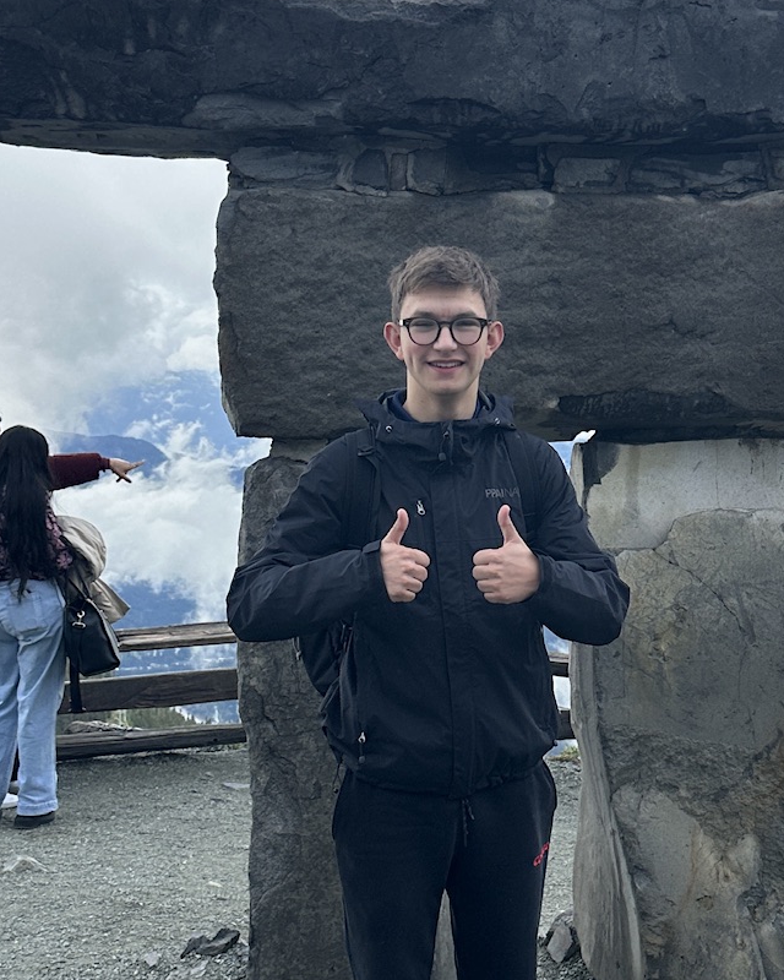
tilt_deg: -7.6
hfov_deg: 25.2
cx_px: 544
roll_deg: -1.7
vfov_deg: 31.3
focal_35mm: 60
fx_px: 1740
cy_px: 599
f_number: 1.78
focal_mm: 6.86
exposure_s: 1/3717
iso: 80
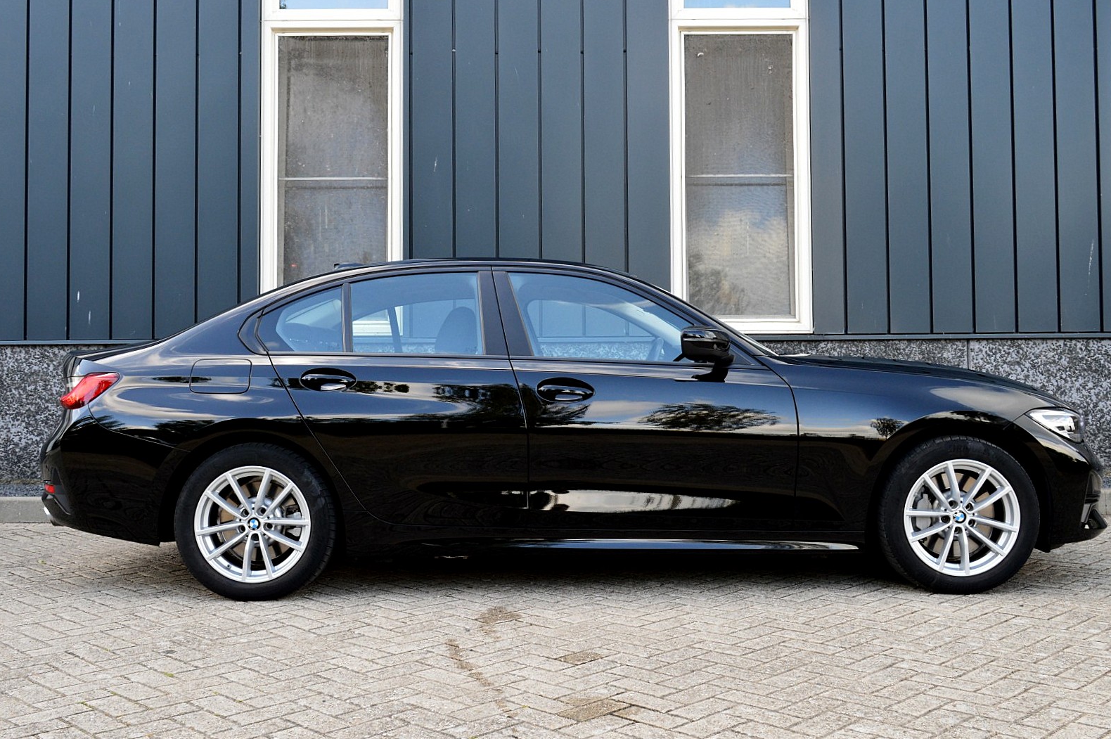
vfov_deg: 35.9
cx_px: 556
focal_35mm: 37
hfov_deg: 51.9
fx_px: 1141
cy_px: 365
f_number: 9
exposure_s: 1/80
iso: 400
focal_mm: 24
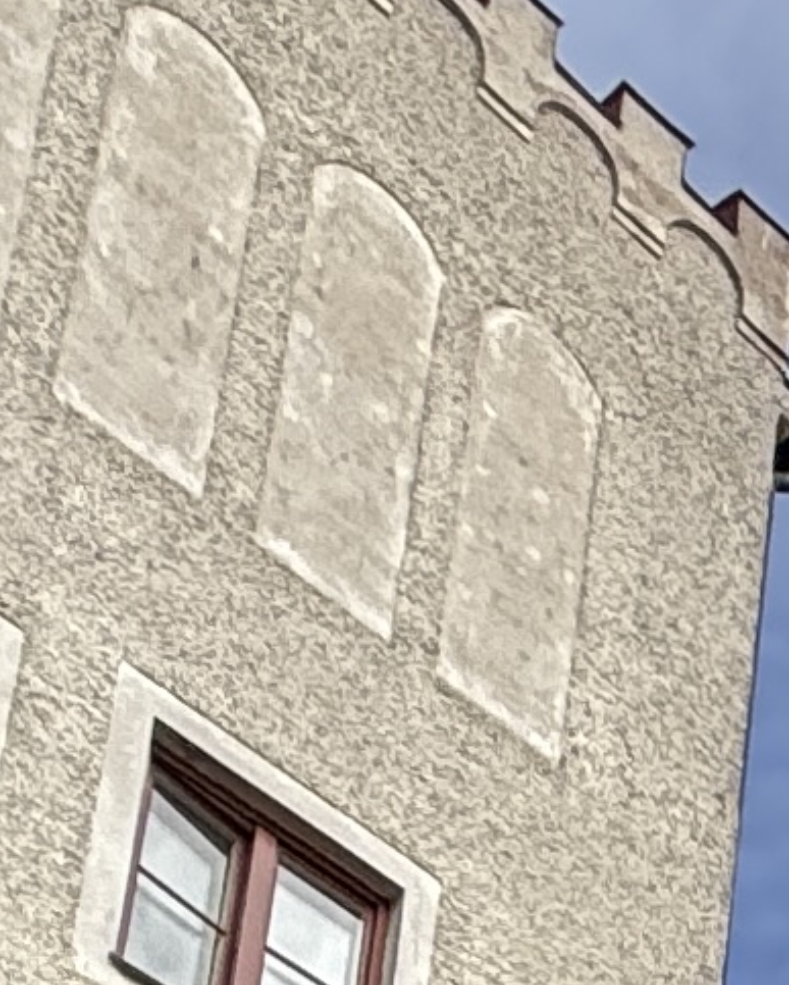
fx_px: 3324
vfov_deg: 12.0
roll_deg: +1.3
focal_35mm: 114
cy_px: 2639
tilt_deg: +17.7
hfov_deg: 11.5
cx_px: 1790
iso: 50
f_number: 2.2
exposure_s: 1/1125
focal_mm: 2.22
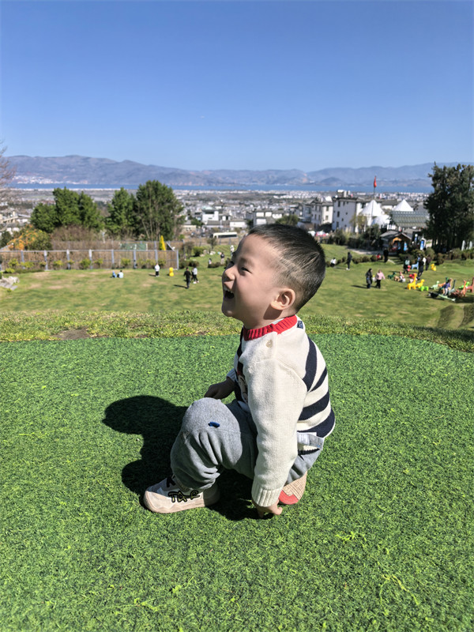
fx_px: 438
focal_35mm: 24
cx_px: 237
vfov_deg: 71.6
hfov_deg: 56.8
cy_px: 316
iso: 50
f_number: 2
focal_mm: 6.98
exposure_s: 1/4587
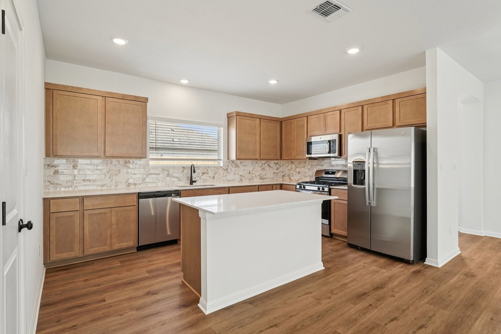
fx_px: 245
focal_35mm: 18
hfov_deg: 91.3
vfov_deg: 68.6
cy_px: 167
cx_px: 250
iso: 800
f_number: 8
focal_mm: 17.6
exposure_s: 1/125
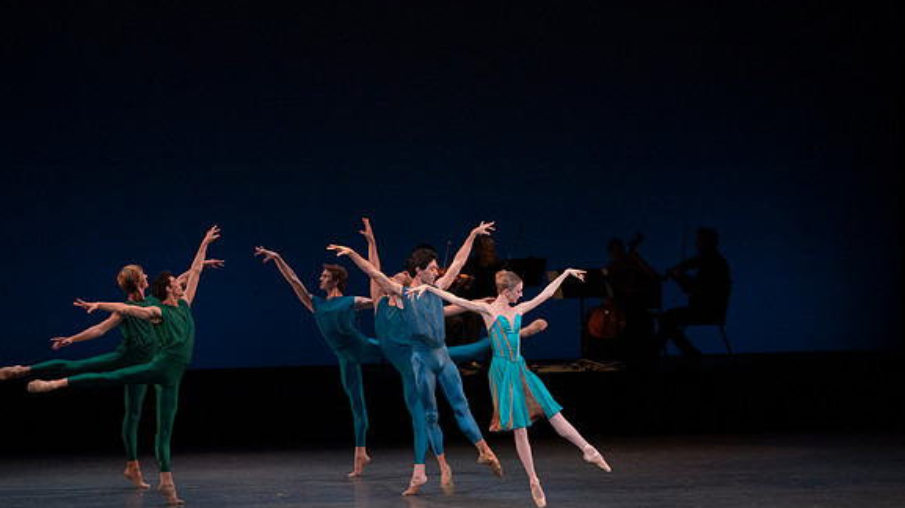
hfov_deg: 11.1
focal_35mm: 195
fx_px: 4677
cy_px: 299
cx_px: 453
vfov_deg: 6.2
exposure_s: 1/400
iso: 8000
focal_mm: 185
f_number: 7.1
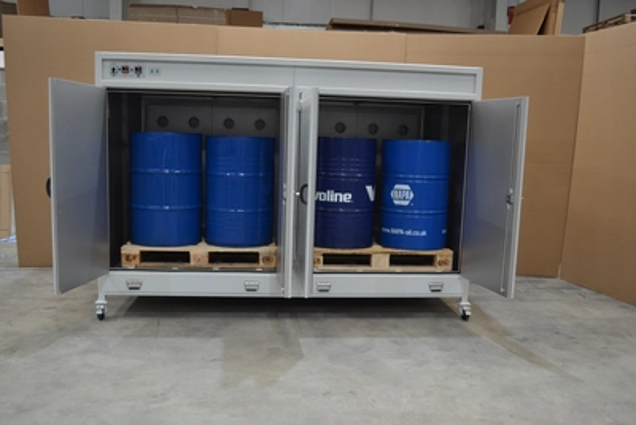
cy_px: 212
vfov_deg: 40.0
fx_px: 583
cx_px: 318
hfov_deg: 57.2
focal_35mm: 33
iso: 800
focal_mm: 22
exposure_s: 1/60
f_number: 3.8
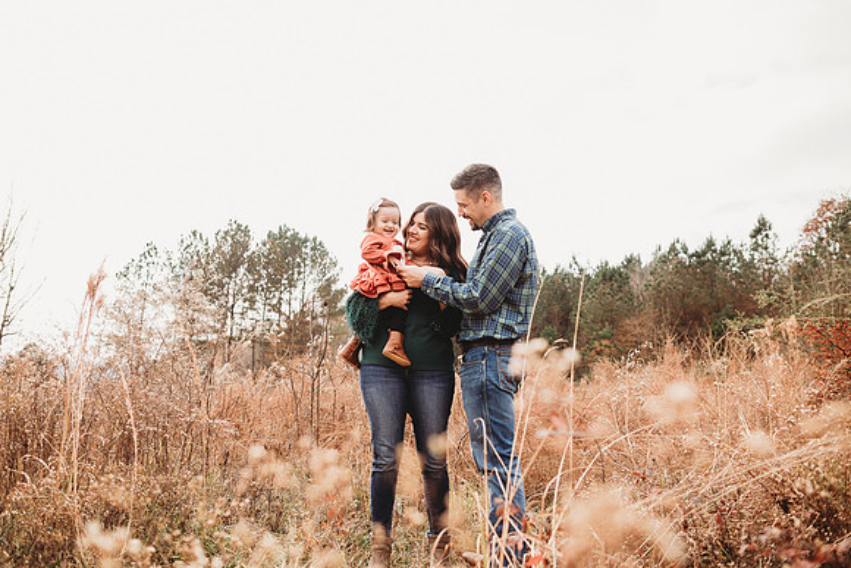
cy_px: 284
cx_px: 426
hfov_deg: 73.7
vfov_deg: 53.2
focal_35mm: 24
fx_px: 567
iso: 100
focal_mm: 24
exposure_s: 1/800
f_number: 2.5
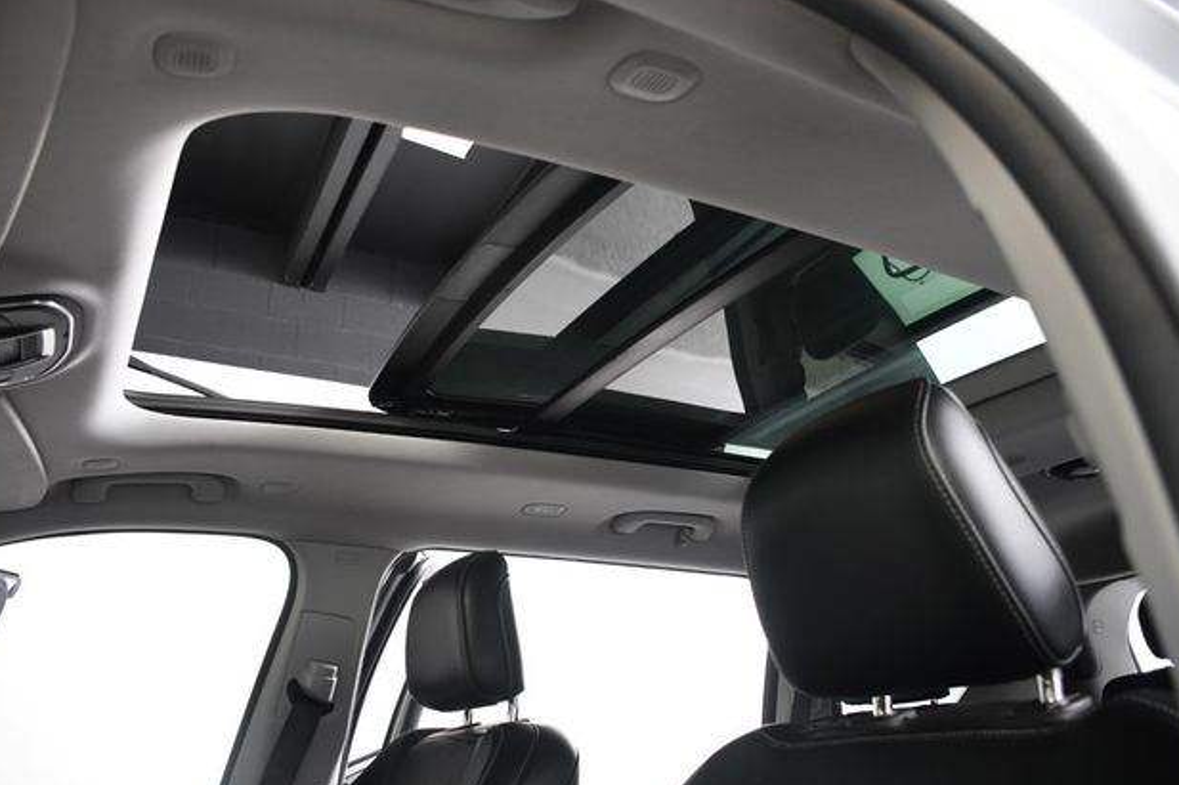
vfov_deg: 46.4
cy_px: 390
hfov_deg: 65.5
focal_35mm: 28
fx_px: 917
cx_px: 589
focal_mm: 18
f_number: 4
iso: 100
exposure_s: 1/160
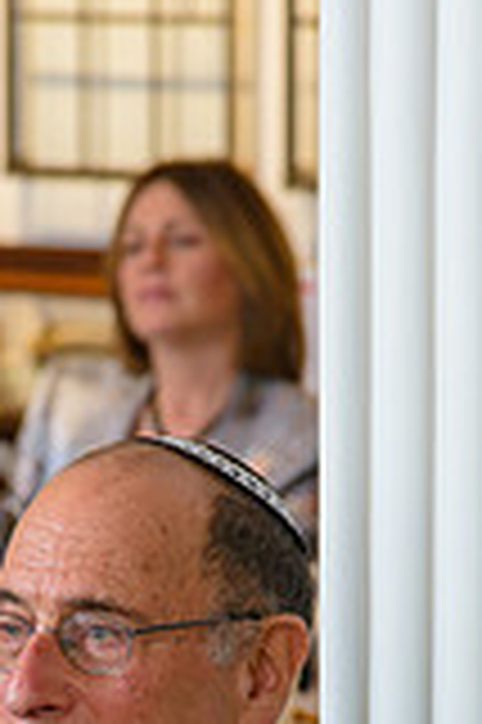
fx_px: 6742
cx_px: 126
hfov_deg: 4.1
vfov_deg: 6.1
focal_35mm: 335
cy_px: 805
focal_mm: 120
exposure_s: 1/50
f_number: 5
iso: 800
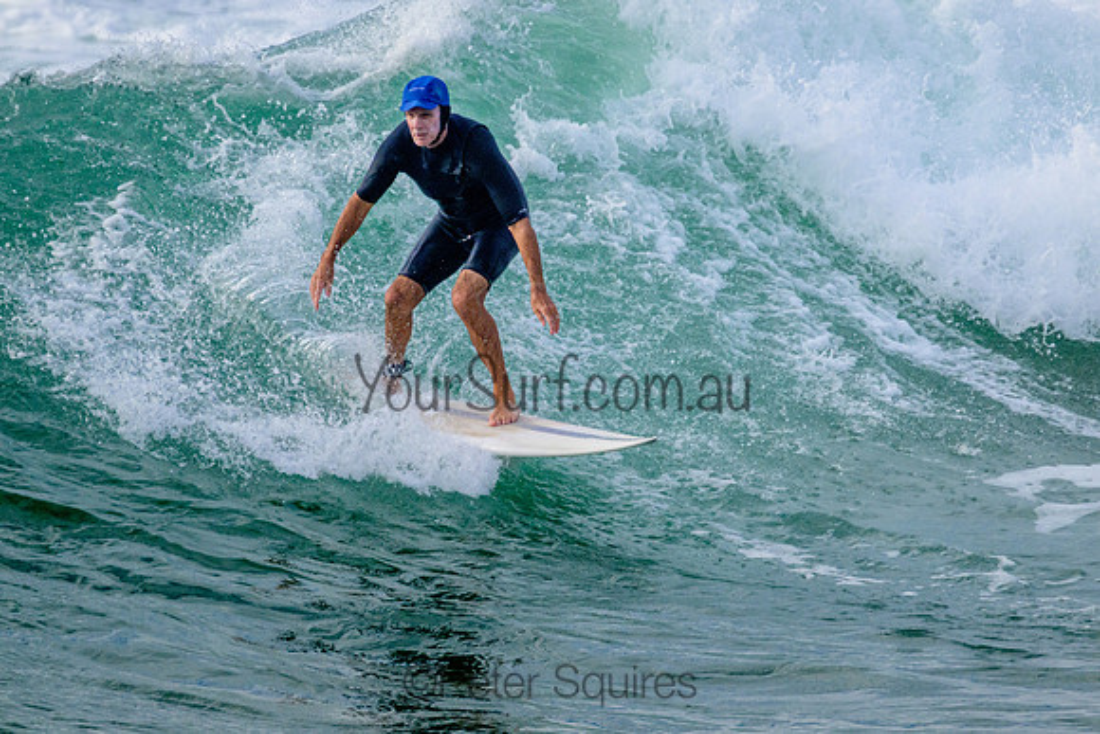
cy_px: 340
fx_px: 26954
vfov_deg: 1.6
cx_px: 606
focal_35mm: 882
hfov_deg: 2.3
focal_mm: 800
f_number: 11
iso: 1250
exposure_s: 1/2000
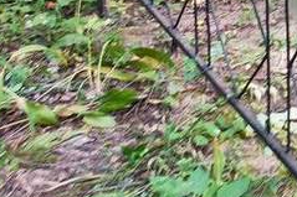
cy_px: -87
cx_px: 601
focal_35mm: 116
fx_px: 956
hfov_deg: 14.5
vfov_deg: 11.4
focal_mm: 4.77
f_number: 1.75
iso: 167
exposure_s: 1/50
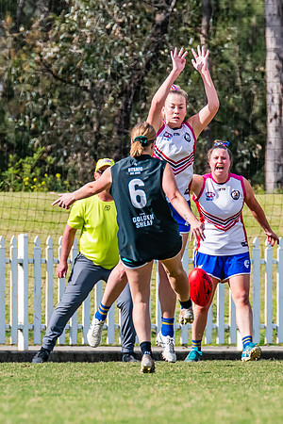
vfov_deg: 1.9
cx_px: 99
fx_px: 12988
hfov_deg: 1.2
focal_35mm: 1102
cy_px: 176
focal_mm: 420
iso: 800
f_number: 8
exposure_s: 1/1600
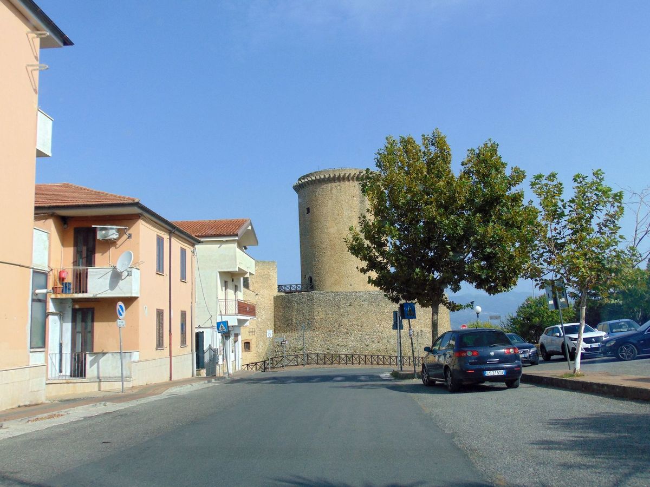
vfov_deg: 42.9
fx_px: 620
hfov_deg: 55.4
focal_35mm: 33
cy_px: 244
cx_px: 325
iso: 80
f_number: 3.2
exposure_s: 1/320
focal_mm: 5.8
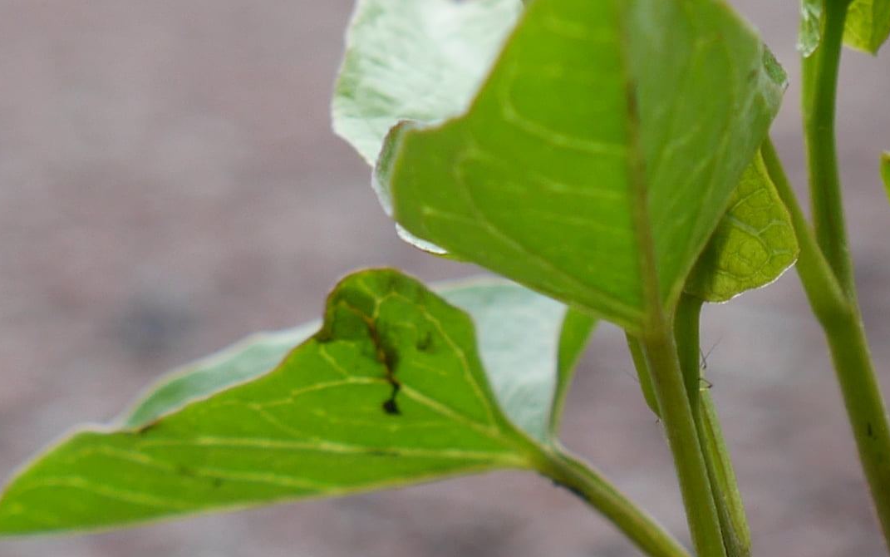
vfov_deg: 4.2
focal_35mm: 310
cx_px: 740
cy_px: 518
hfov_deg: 6.8
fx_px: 7521
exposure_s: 1/125
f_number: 6.3
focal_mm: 34
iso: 200
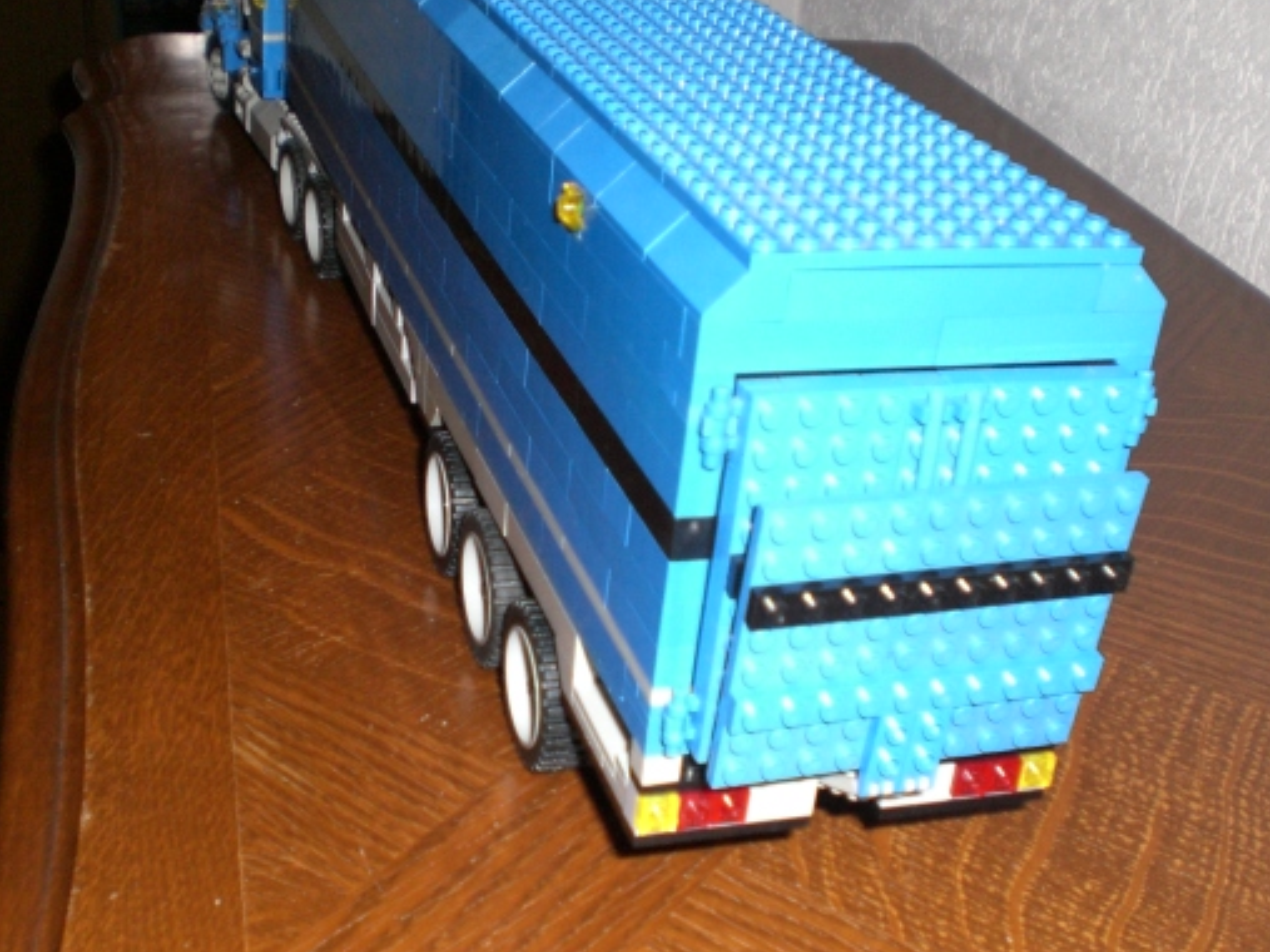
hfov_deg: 39.6
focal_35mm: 48
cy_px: 526
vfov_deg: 30.2
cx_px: 589
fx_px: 1761
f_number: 3.1
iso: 200
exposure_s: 1/60
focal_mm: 6.3
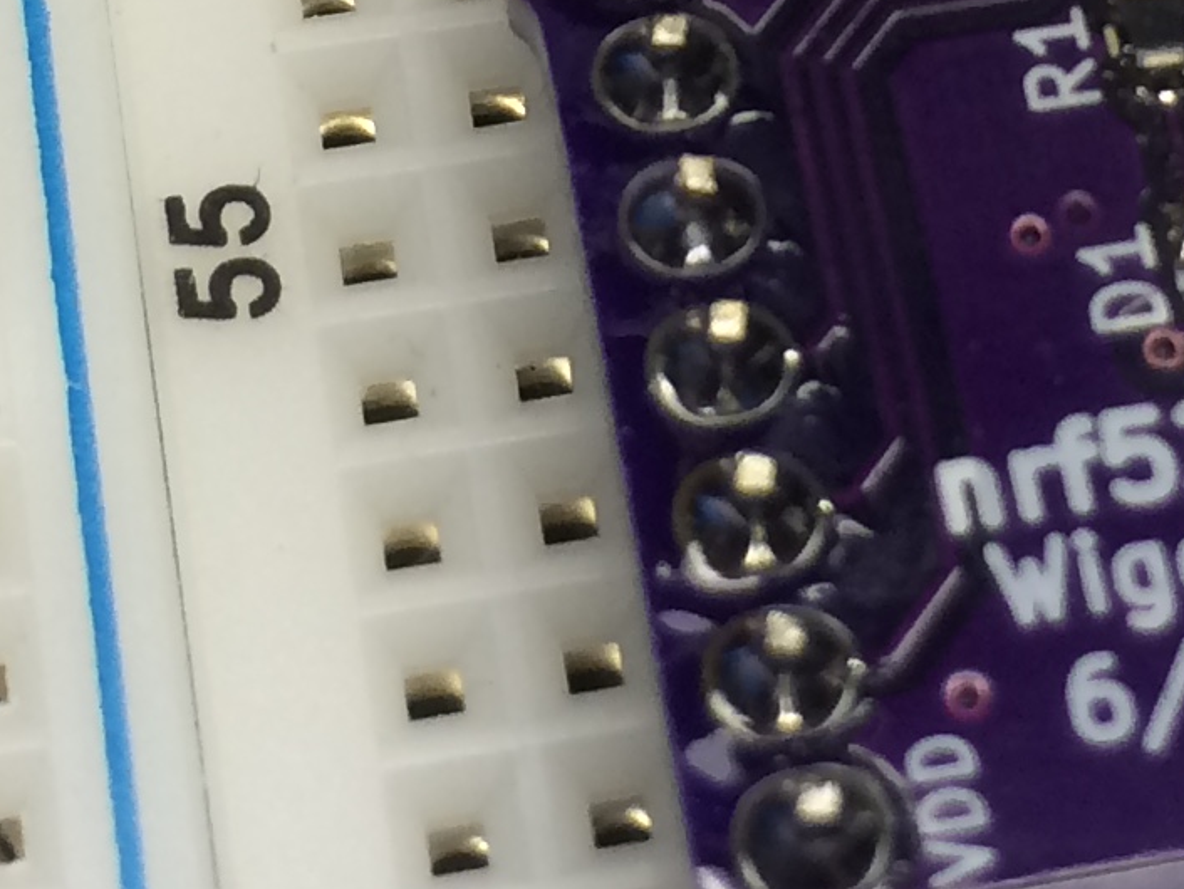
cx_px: 830
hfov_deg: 14.7
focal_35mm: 134
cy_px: -263
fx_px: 4585
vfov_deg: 10.8
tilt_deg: -58.1
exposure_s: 1/40
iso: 32
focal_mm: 4.15
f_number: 2.2
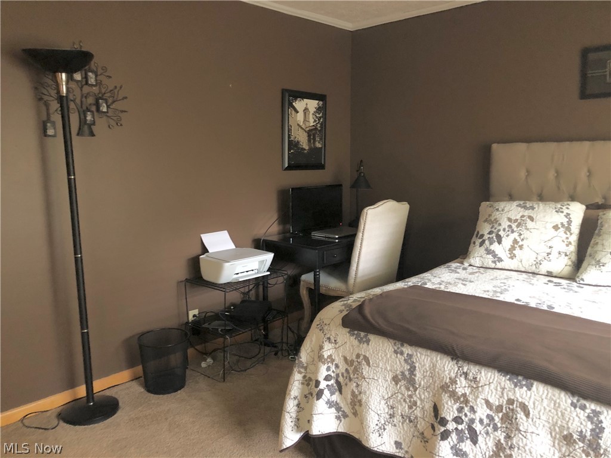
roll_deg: +0.0
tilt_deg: -8.5
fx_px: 494
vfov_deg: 49.7
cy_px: 229
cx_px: 306
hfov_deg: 63.4
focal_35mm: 28
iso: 125
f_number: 1.8
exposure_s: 1/4
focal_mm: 3.99
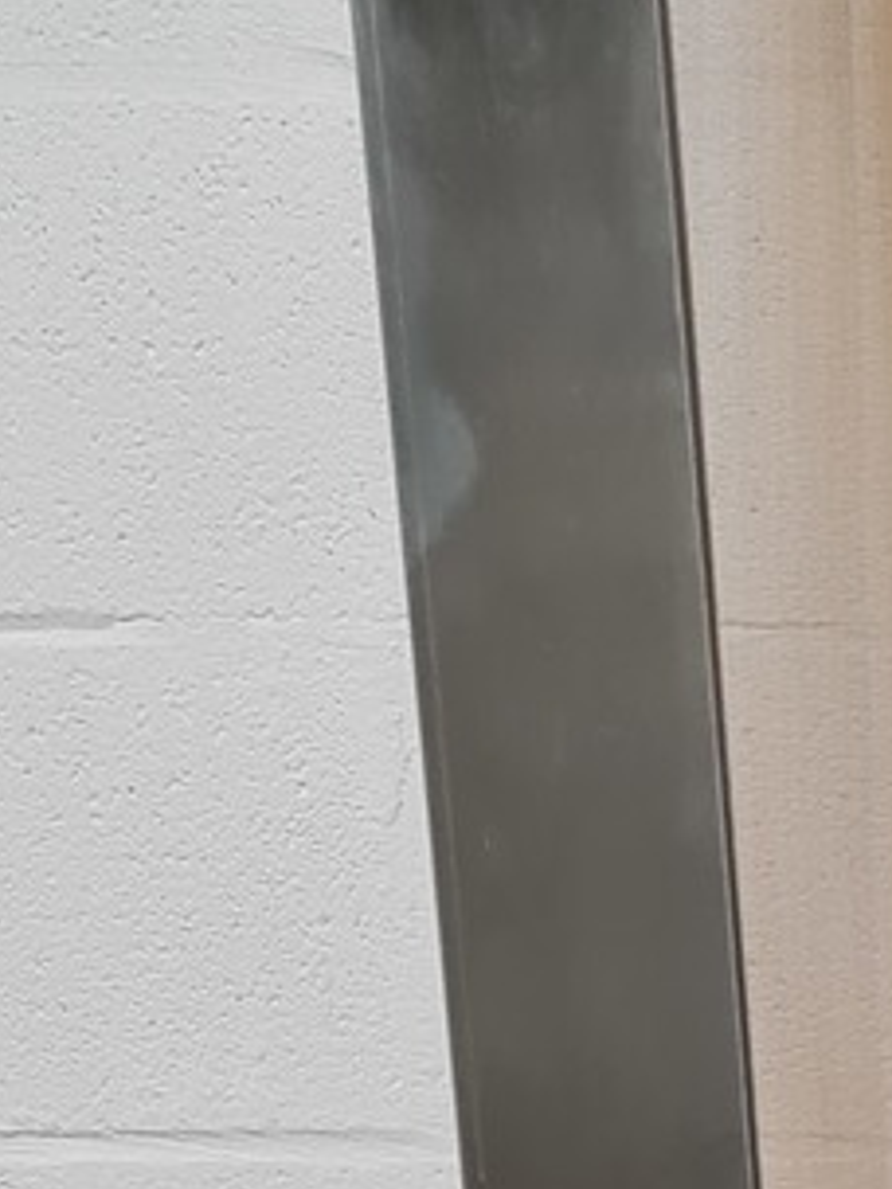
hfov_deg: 9.0
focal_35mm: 148
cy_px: 1952
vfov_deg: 12.5
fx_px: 5085
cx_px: 2132
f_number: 1.8
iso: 250
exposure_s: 1/100
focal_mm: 5.4
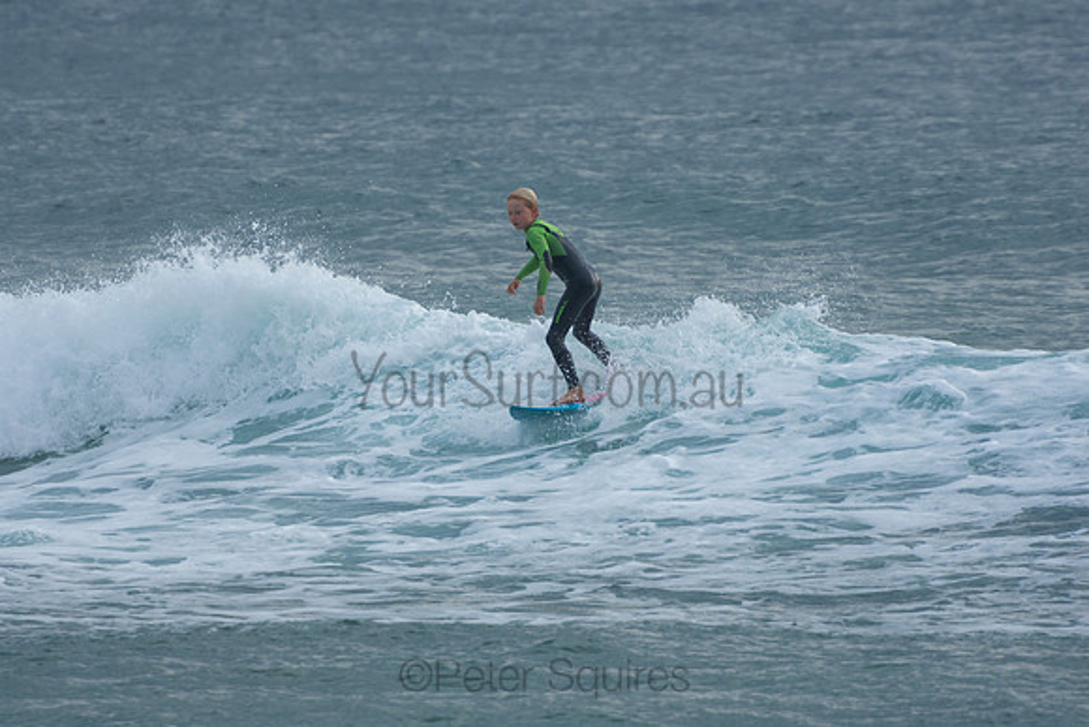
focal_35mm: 600
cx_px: 544
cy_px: 364
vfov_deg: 2.3
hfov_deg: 3.4
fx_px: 18153
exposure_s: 1/400
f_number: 5.6
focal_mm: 400
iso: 220
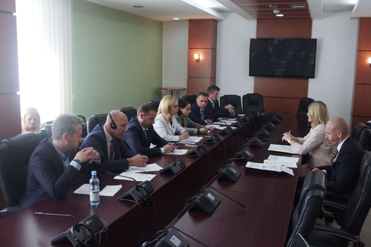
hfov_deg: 53.2
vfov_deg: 36.8
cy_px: 124
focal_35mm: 36
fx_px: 371
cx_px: 186
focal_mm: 24.38
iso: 1600
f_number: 8
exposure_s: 1/60
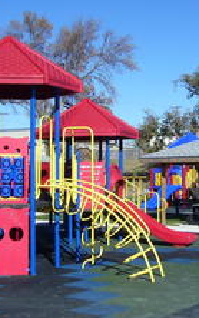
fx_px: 563
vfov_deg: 31.5
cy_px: 133
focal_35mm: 65
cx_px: 156
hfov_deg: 19.8
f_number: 4.8
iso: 80
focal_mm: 5.6
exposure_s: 1/750
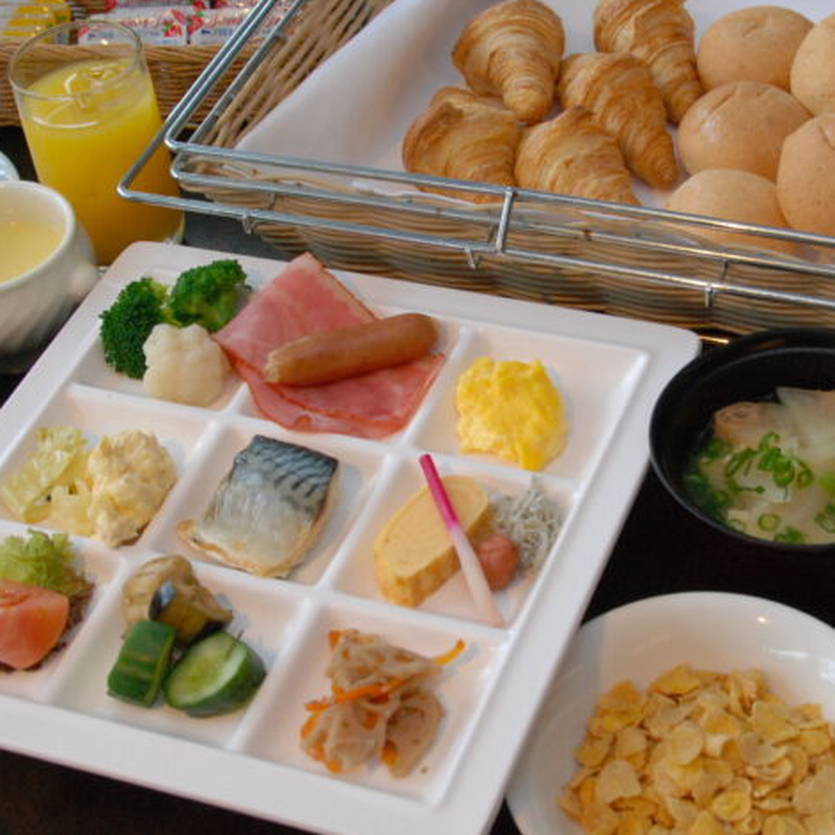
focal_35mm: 78
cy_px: 380
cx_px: 516
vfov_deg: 22.2
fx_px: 2129
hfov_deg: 22.1
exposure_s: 1/160
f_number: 6.3
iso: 640
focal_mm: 24
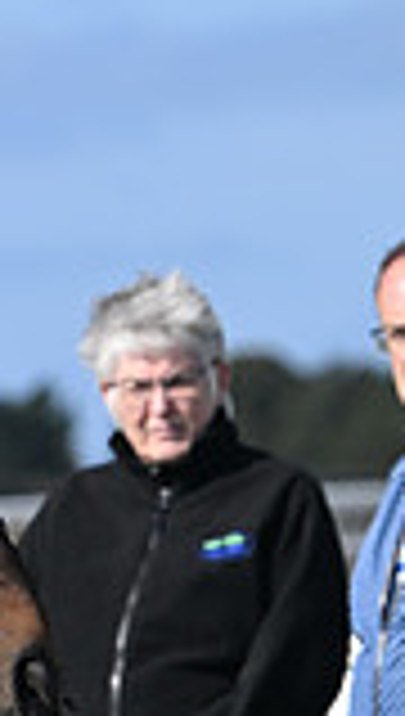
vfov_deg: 2.8
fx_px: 14498
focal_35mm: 763
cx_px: -711
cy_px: 592
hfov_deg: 1.6
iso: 400
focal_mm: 200
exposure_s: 1/2000
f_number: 6.3
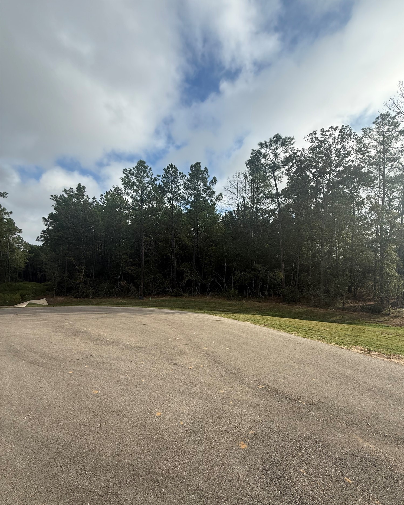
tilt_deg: +0.9
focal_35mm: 15
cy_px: 276
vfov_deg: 96.5
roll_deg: -1.9
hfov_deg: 84.0
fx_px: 224
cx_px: 207
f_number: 2.2
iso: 50
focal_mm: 2.22
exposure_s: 1/1068
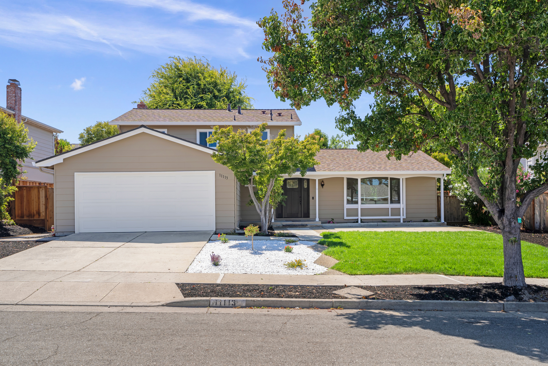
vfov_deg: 42.3
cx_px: 274
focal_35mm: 31
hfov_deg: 60.3
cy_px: 183
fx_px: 472
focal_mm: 31
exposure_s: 1/50
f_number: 8
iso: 100
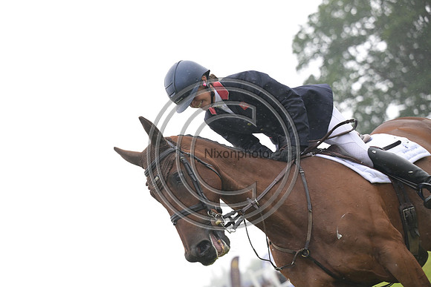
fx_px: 1497
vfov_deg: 11.0
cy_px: 144
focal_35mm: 125
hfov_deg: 16.4
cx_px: 216
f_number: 4.5
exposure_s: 1/1250
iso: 1400
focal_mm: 125
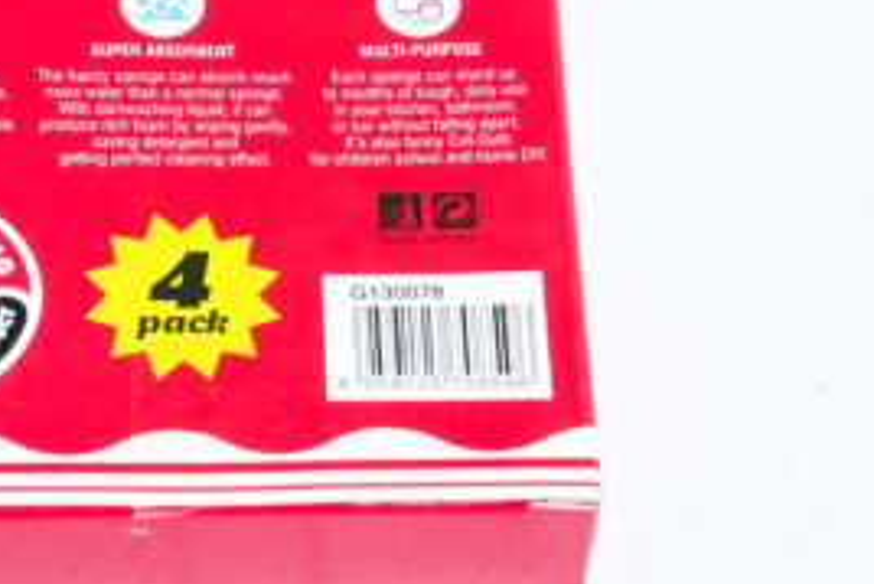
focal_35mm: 183
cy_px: -10
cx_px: 228
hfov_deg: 11.2
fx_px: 4445
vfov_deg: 7.5
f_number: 9
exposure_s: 1/200
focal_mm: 70
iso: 3200
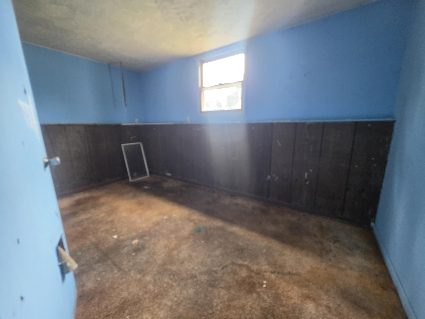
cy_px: 160
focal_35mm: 13
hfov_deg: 106.2
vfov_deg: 89.9
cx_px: 212
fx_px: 160
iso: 160
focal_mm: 2.2
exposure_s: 1/60
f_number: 1.9
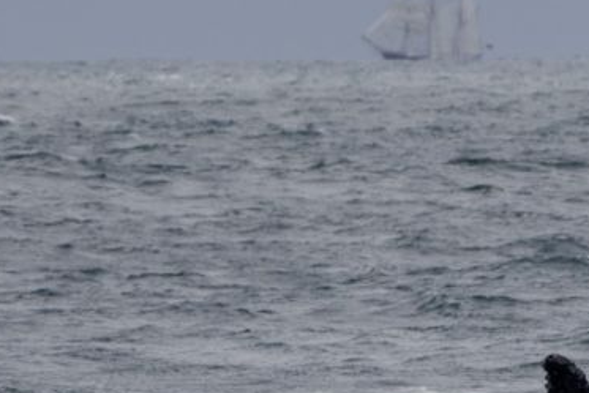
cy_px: 329
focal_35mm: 609
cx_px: 512
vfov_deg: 2.3
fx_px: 9967
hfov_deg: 3.4
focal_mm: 284
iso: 320
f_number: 7.1
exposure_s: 1/3200
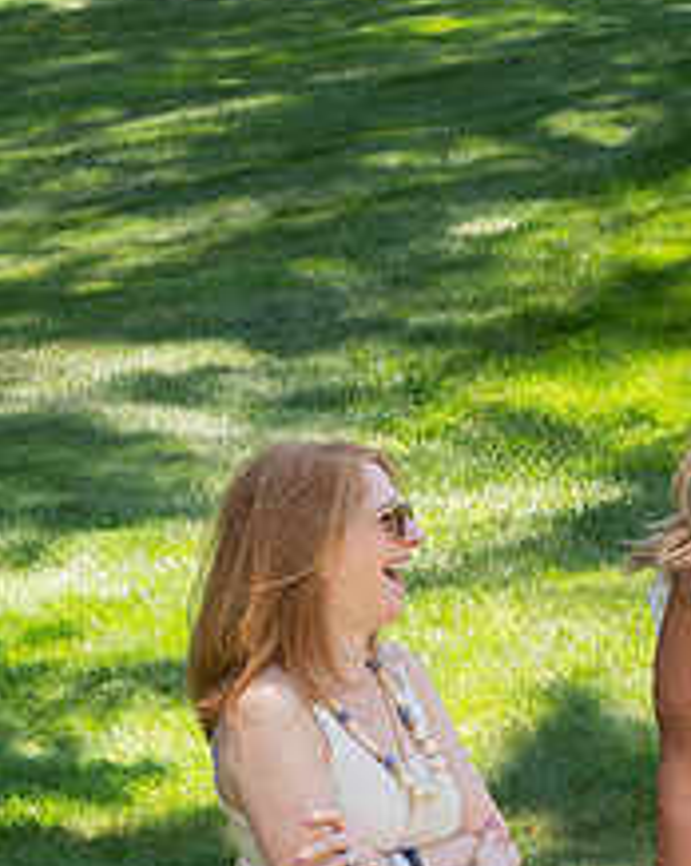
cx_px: 1148
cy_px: 737
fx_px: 6144
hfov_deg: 6.3
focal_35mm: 240
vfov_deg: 8.0
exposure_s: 1/320
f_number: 7.1
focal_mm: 64
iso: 640
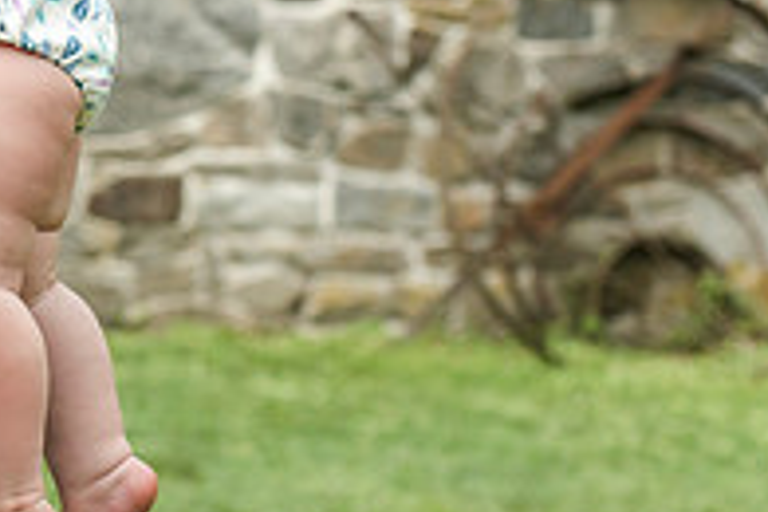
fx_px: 3370
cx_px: -89
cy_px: -90
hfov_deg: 12.8
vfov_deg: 8.6
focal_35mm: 158
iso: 400
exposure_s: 1/2500
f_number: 4
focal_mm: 50
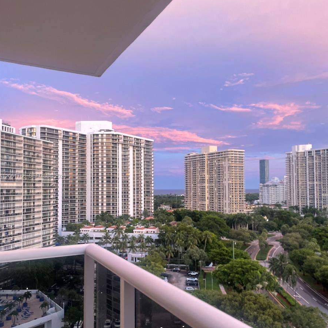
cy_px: 177
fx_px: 332
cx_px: 164
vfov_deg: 52.5
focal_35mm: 31
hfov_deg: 52.5
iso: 100
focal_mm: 4.2
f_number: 1.6
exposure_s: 1/121
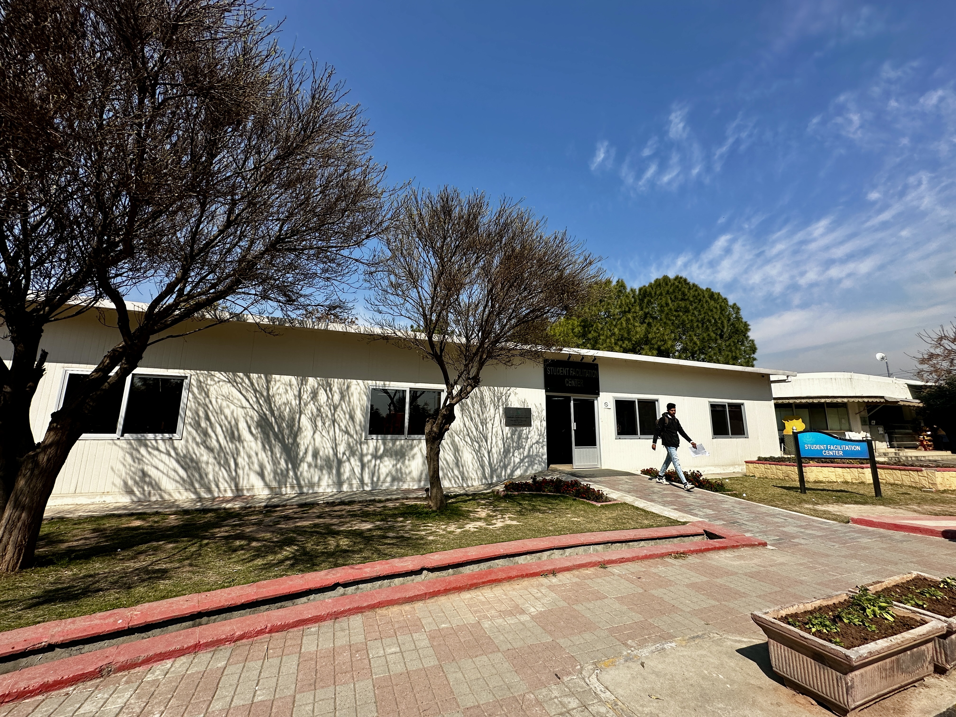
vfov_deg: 85.7
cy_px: 358
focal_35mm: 14
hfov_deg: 102.1
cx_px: 478
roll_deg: +0.0
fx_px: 387
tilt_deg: +11.7
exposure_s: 1/2020
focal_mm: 2.22
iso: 40
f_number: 2.2
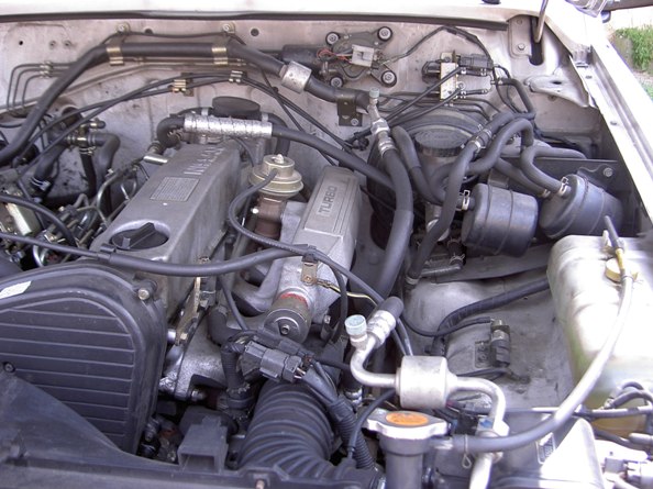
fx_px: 735
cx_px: 326
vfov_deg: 36.8
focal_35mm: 39
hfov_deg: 47.9
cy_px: 244
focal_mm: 8
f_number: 2.8
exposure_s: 1/145
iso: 100
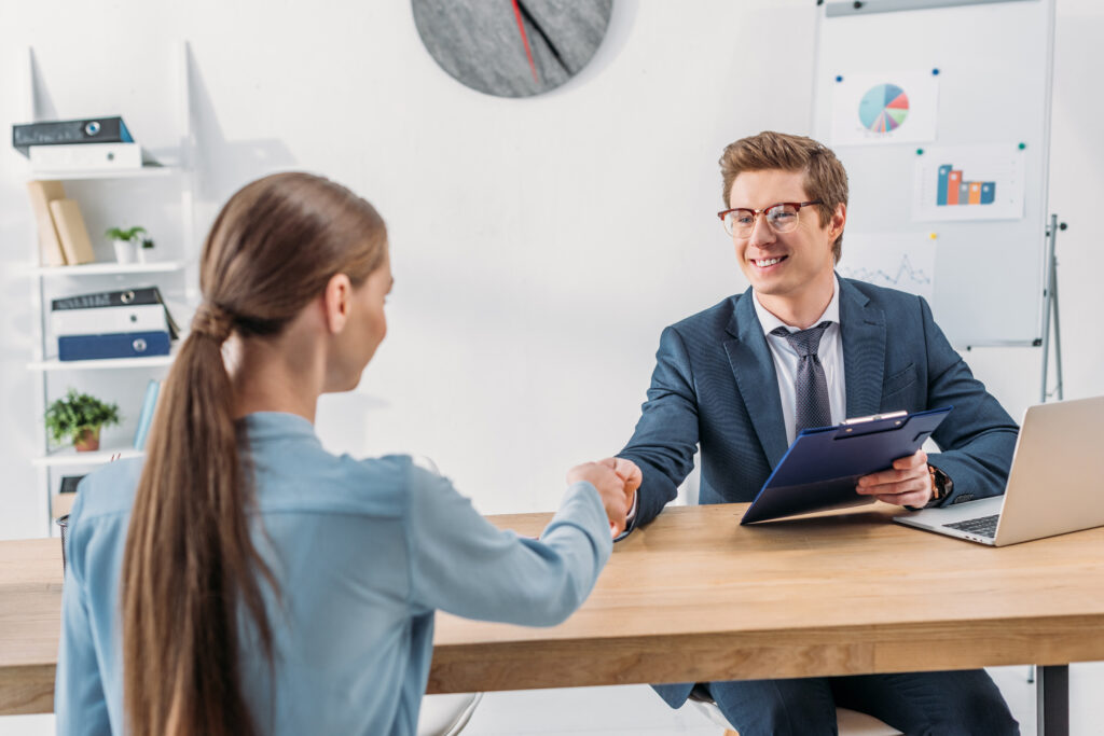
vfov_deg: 27.0
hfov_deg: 39.6
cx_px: 552
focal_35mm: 50
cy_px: 368
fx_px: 1533
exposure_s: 1/200
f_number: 3.5
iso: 200
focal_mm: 50
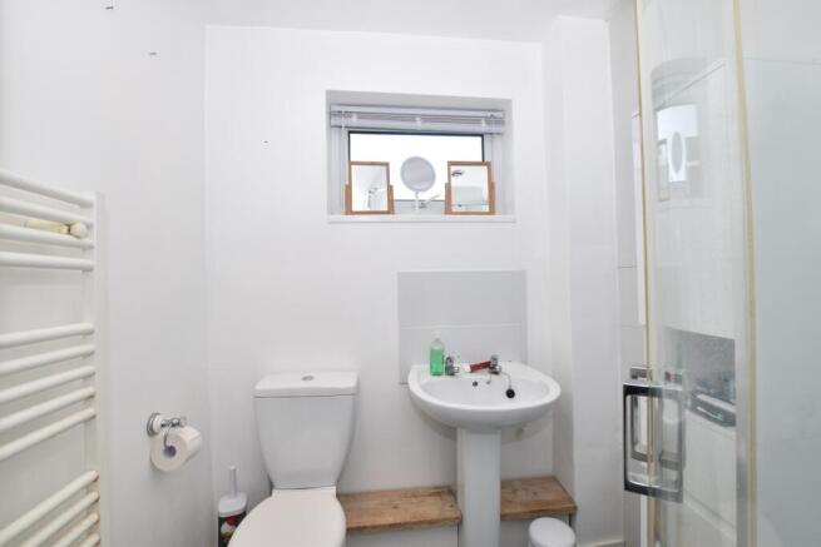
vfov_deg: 77.4
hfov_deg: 100.4
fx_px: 342
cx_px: 410
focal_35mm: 15
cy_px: 274
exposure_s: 1/20
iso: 100
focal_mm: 10
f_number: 8
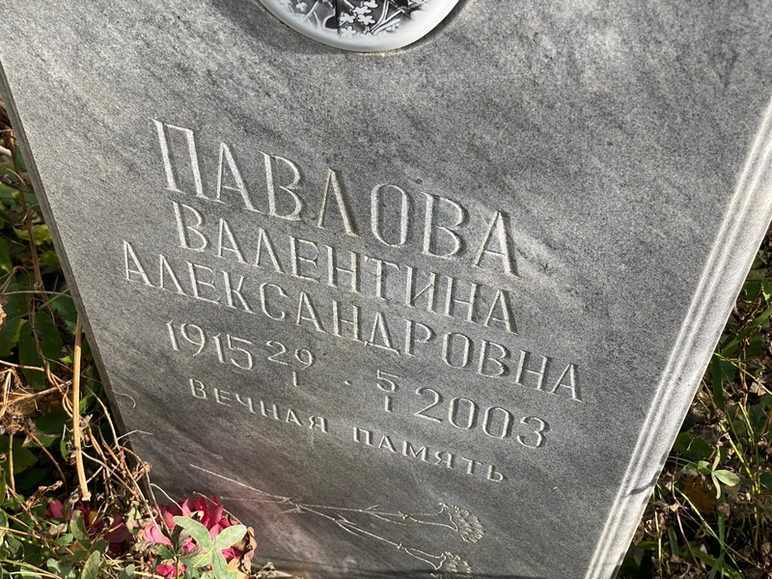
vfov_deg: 28.0
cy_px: 290
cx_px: 386
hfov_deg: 36.8
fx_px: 1160
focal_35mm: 52
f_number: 2
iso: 20
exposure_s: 1/384
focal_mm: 6
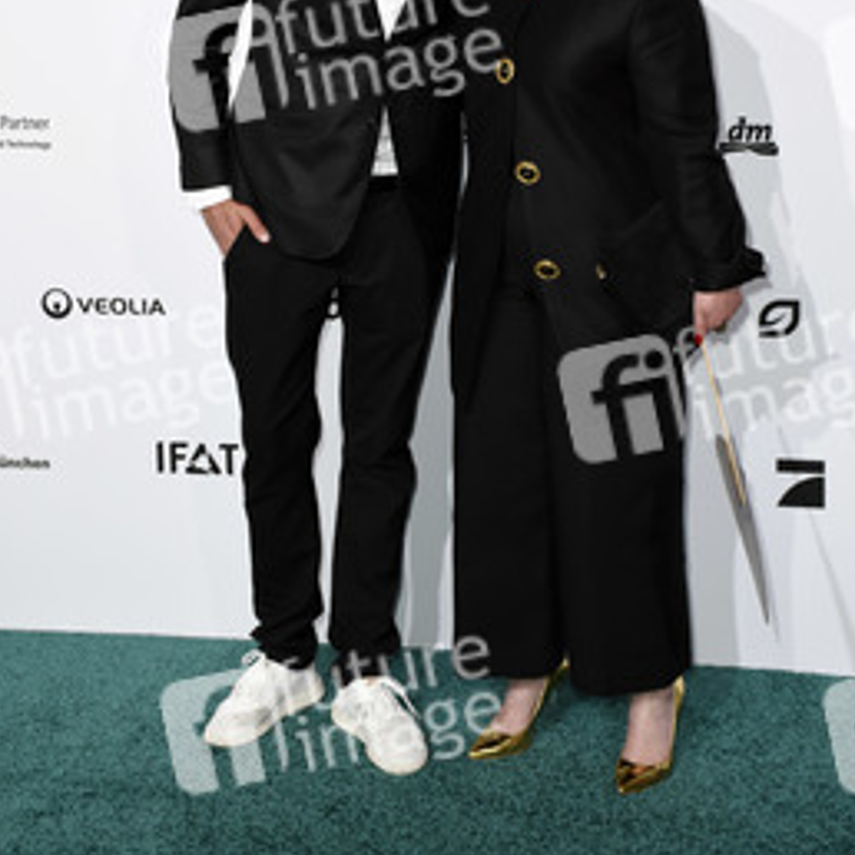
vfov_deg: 22.8
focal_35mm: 75
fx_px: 2096
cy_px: 219
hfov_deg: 23.1
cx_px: 428
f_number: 6.3
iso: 1000
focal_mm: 38
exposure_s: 1/125
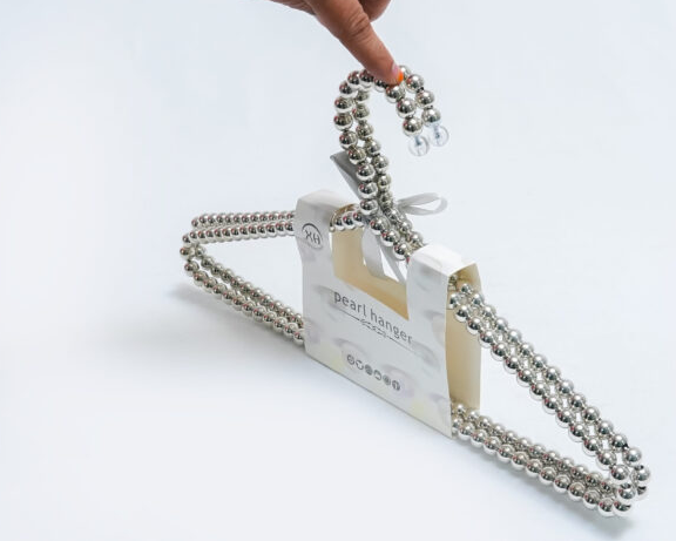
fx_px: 1301
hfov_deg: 29.1
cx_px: 393
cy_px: 268
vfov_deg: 23.5
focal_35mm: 65
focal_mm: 38
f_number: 11
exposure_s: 1/125
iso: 3200
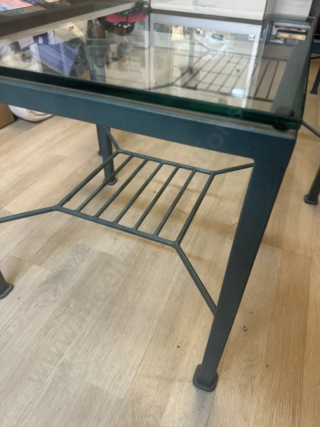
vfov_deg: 71.6
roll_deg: -2.6
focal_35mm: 24
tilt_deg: -39.5
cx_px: 160
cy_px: 214
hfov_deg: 56.8
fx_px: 296
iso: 160
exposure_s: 1/50
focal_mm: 6.86
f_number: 1.78
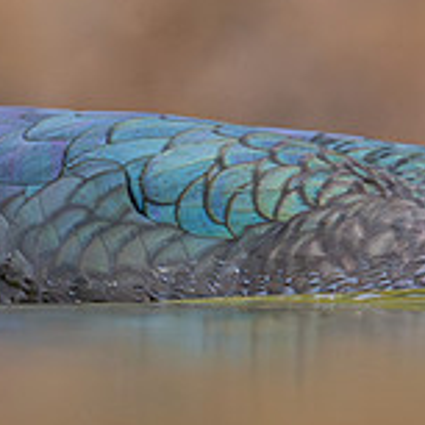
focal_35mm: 3297
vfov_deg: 0.5
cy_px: -9
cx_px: 484
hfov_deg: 0.5
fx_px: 45797
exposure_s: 1/1000
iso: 4000
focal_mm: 560
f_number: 6.3
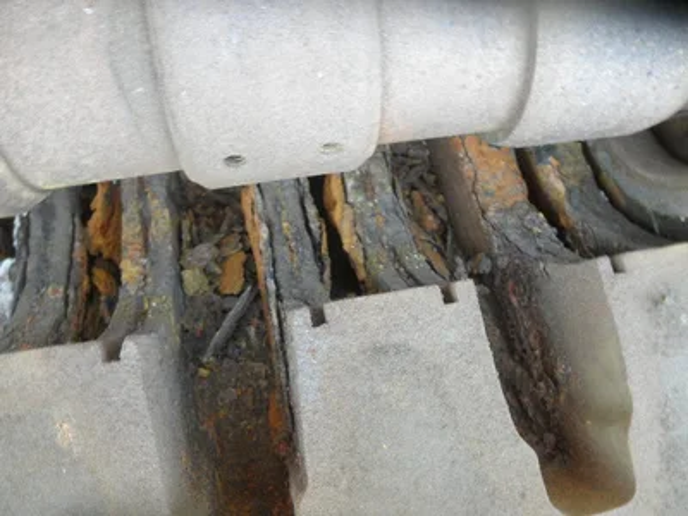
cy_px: 258
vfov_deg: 49.7
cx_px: 344
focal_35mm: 28
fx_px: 557
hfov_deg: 63.4
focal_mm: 5
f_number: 3
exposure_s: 1/30
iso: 160
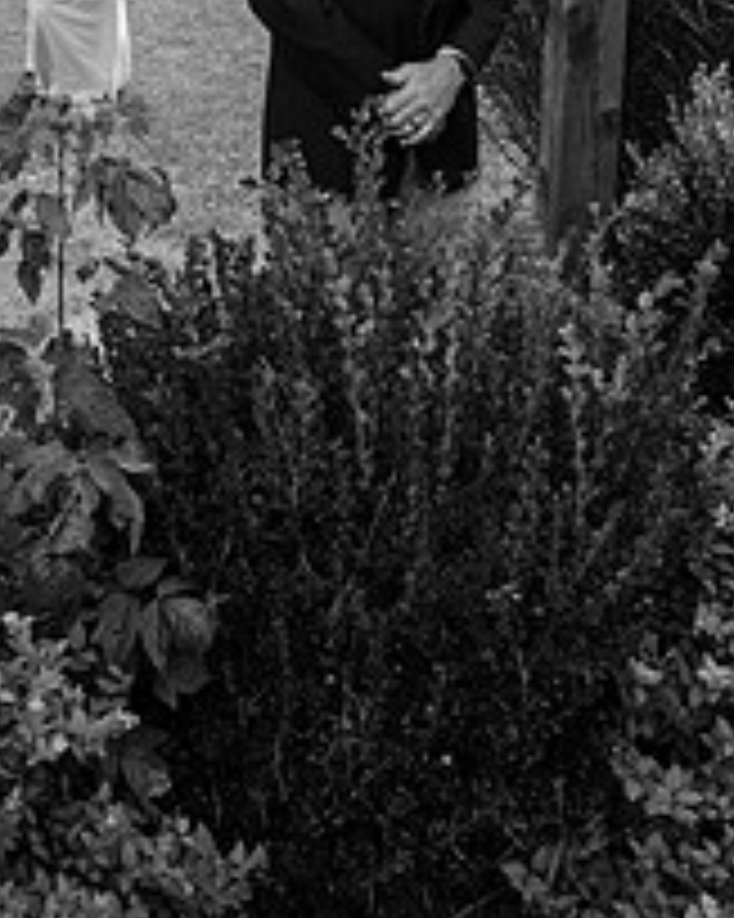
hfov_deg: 25.9
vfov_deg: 30.5
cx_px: 189
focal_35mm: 58
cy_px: 27
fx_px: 1576
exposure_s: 1/1600
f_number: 2.5
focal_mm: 19
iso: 1000
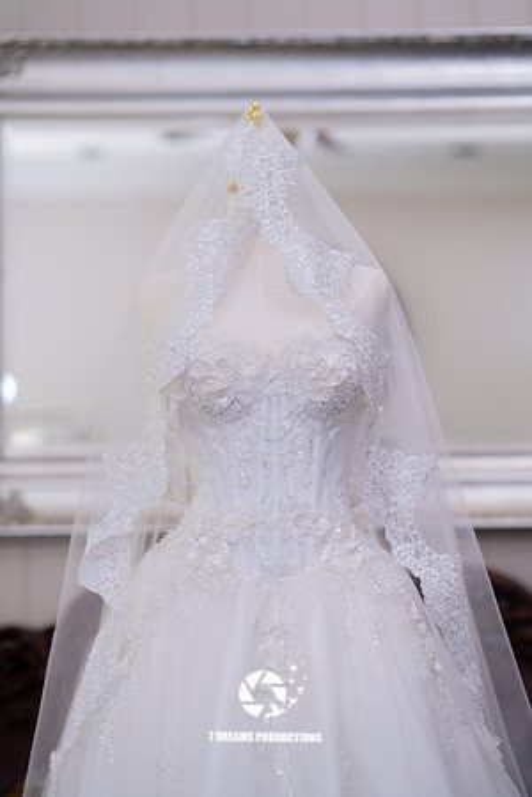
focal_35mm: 85
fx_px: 1884
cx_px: 266
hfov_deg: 16.1
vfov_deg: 23.9
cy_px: 398
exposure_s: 1/125
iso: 320
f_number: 2
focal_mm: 85
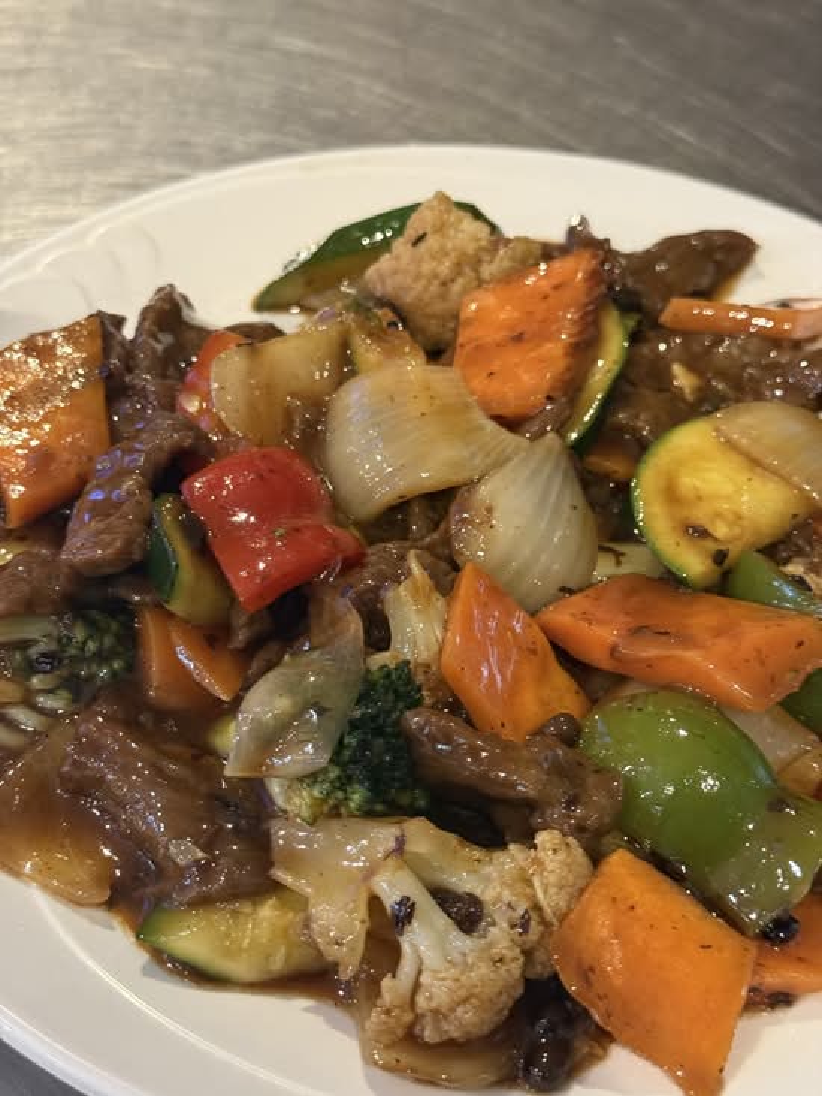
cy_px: 548
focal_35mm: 48
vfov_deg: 39.7
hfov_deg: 30.3
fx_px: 1519
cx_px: 411
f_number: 1.78
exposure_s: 1/33
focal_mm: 6.76
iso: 400
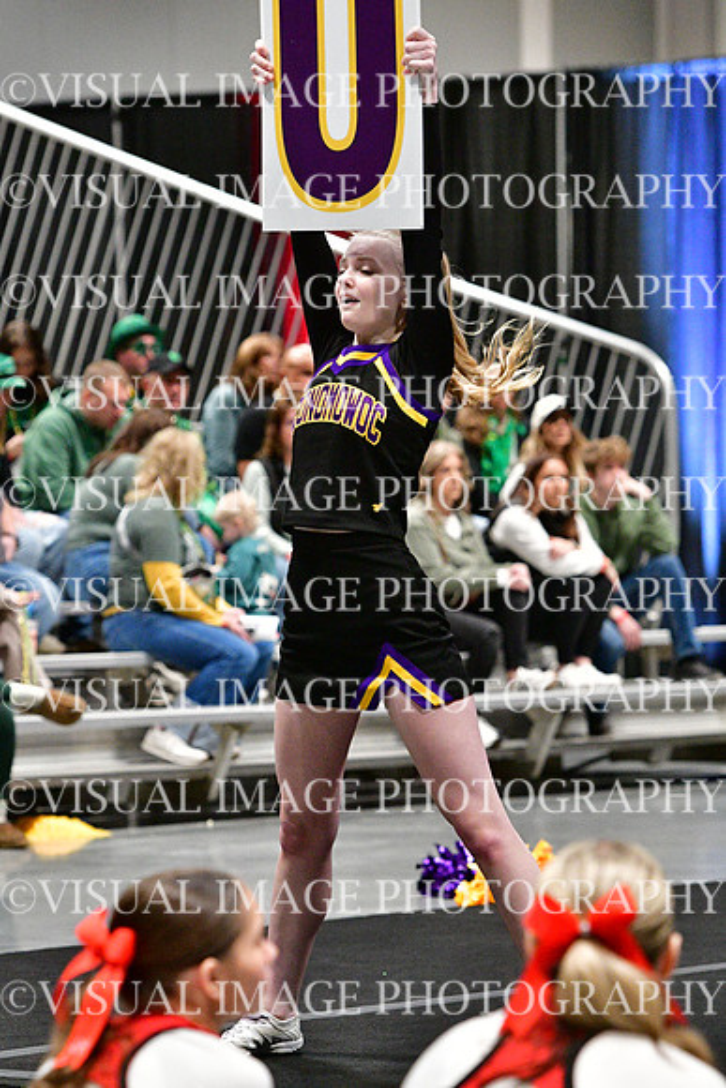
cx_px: 363
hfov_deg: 7.6
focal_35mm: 180
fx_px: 5441
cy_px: 544
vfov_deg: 11.4
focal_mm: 120
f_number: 4
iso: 5000
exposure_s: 1/400
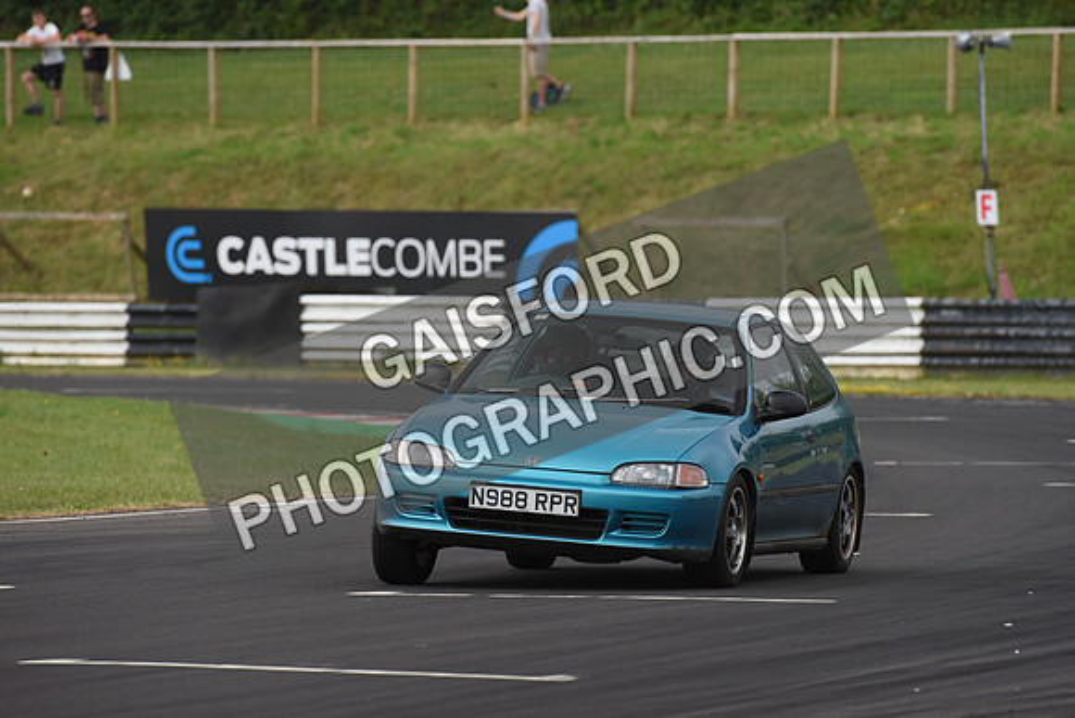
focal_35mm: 400
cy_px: 359
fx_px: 11947
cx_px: 538
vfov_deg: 3.4
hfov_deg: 5.2
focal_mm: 400
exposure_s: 1/1000
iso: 1600
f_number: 7.1
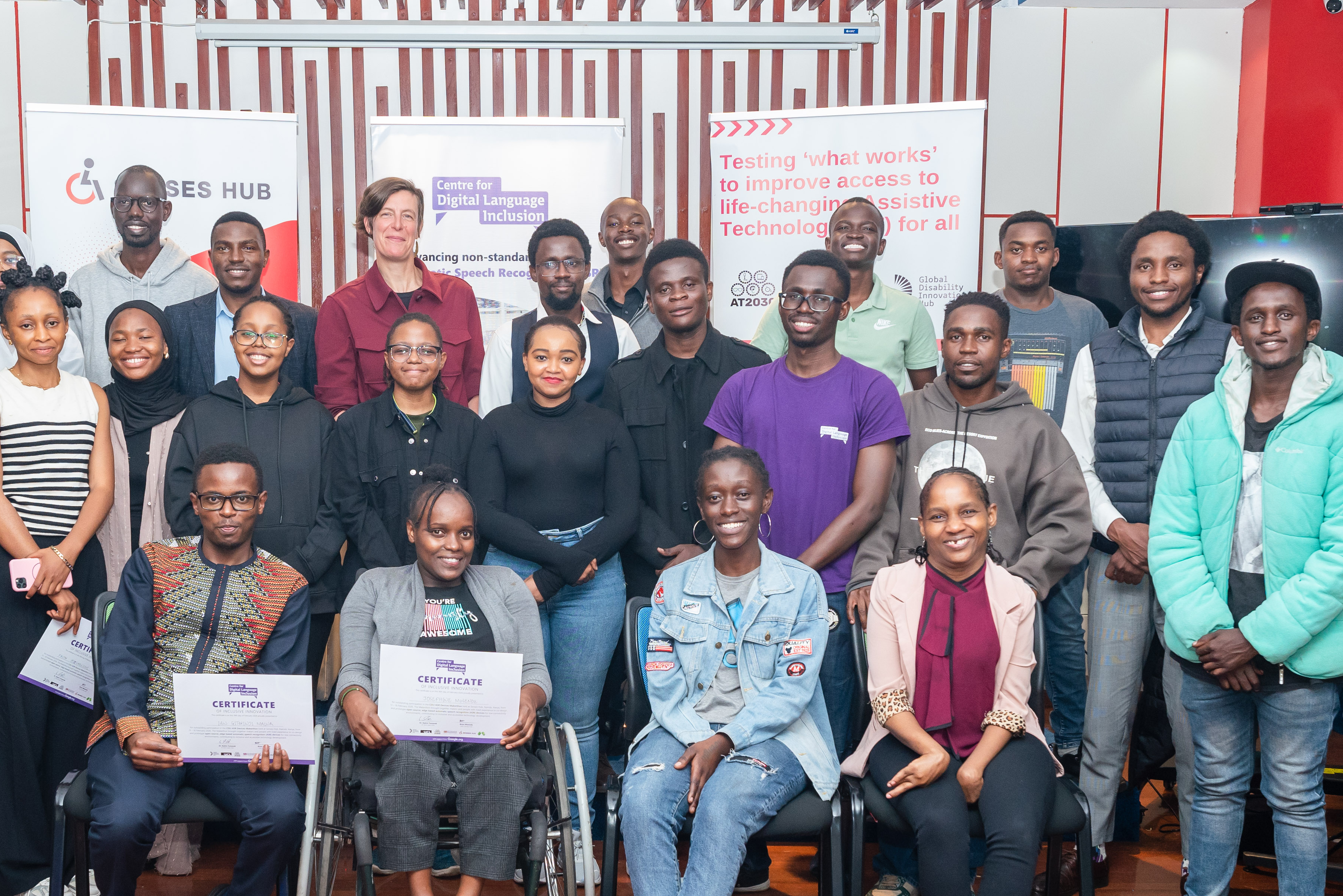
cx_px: 514
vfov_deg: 31.1
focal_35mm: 43
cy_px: 562
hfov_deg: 45.1
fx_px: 1604
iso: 1000
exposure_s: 1/200
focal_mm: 20
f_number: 4
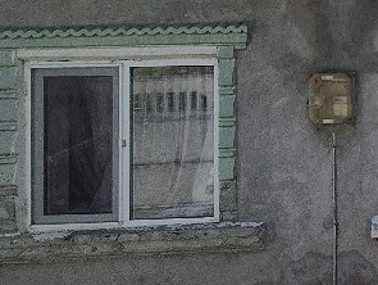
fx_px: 481
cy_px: 24
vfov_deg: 31.3
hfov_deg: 26.7
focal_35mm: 44
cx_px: 596
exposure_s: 1/2500
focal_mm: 2.2
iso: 50
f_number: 2.2
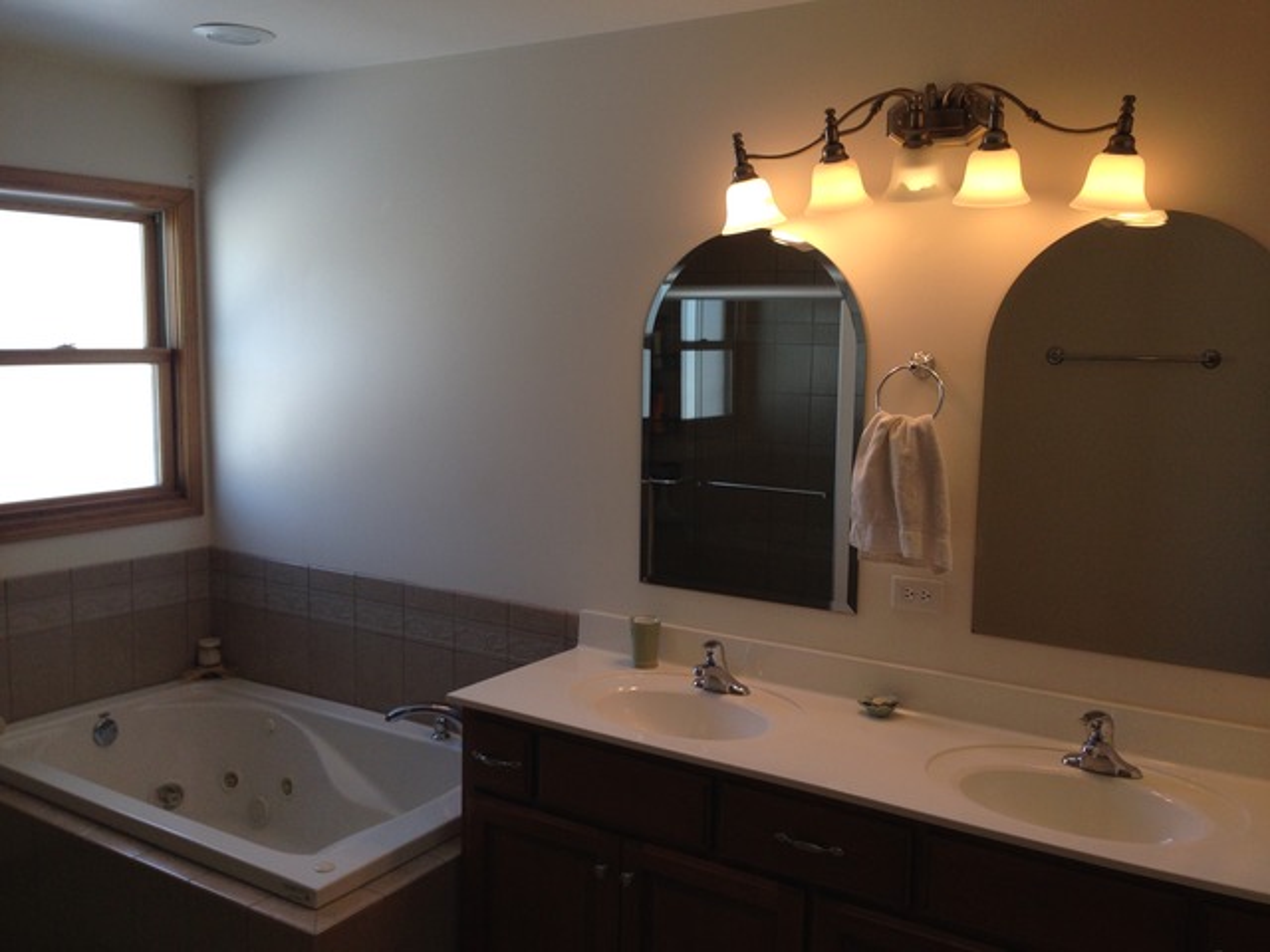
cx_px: 635
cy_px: 476
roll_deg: -0.7
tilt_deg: -7.7
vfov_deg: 42.9
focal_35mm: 33
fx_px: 1211
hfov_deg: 55.4
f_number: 2.4
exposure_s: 1/120
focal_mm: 4.12
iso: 50
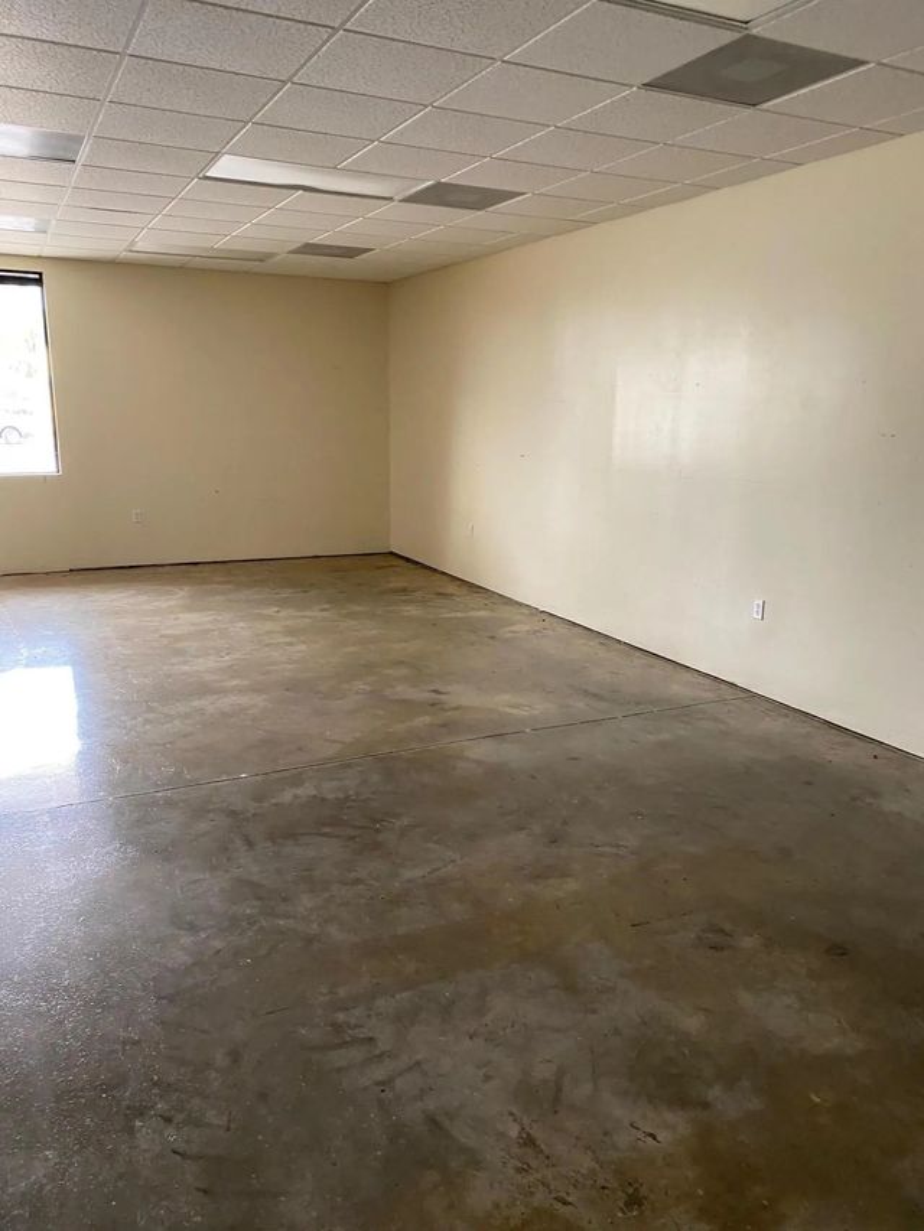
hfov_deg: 53.1
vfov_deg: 67.3
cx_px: 462
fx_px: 925
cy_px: 616
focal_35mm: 26
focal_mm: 4.25
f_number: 1.8
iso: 200
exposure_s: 1/60
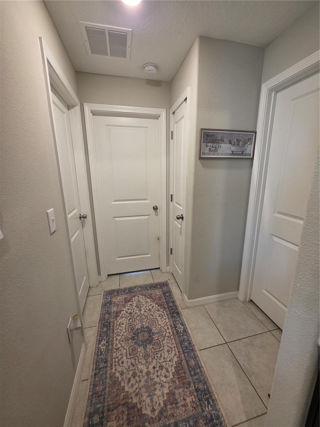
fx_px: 160
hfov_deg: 89.9
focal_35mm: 13
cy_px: 214
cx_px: 160
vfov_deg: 106.2
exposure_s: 1/120
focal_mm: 2.2
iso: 250
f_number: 1.9
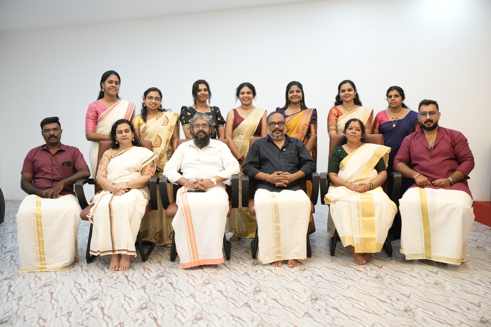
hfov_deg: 54.4
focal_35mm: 35
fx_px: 477
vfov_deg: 37.9
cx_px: 246
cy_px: 164
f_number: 4
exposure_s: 1/100
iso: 1600
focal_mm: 35
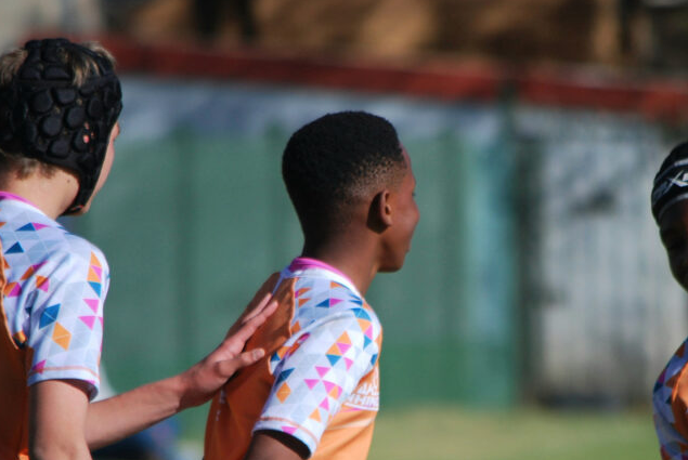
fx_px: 13890
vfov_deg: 1.9
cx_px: 420
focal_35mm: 726
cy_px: 324
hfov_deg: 2.8
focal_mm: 300
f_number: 5.6
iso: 200
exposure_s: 1/1000
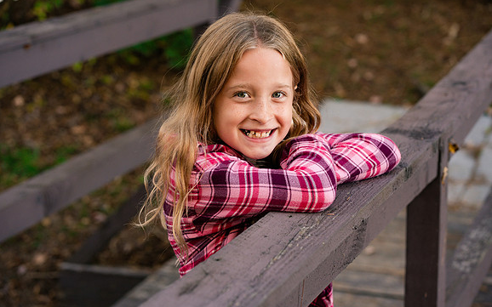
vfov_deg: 15.0
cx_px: 246
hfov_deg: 23.8
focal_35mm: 87
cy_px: 146
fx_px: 1166
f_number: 5
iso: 400
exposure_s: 1/125
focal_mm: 85
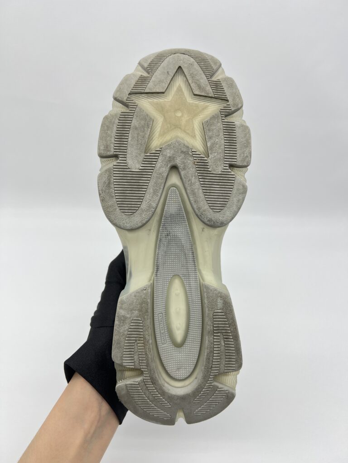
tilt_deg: -37.5
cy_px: 232
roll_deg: -3.4
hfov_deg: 53.1
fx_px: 349
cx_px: 174
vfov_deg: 67.3
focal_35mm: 26
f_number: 1.5
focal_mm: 5.7
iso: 32
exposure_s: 1/114
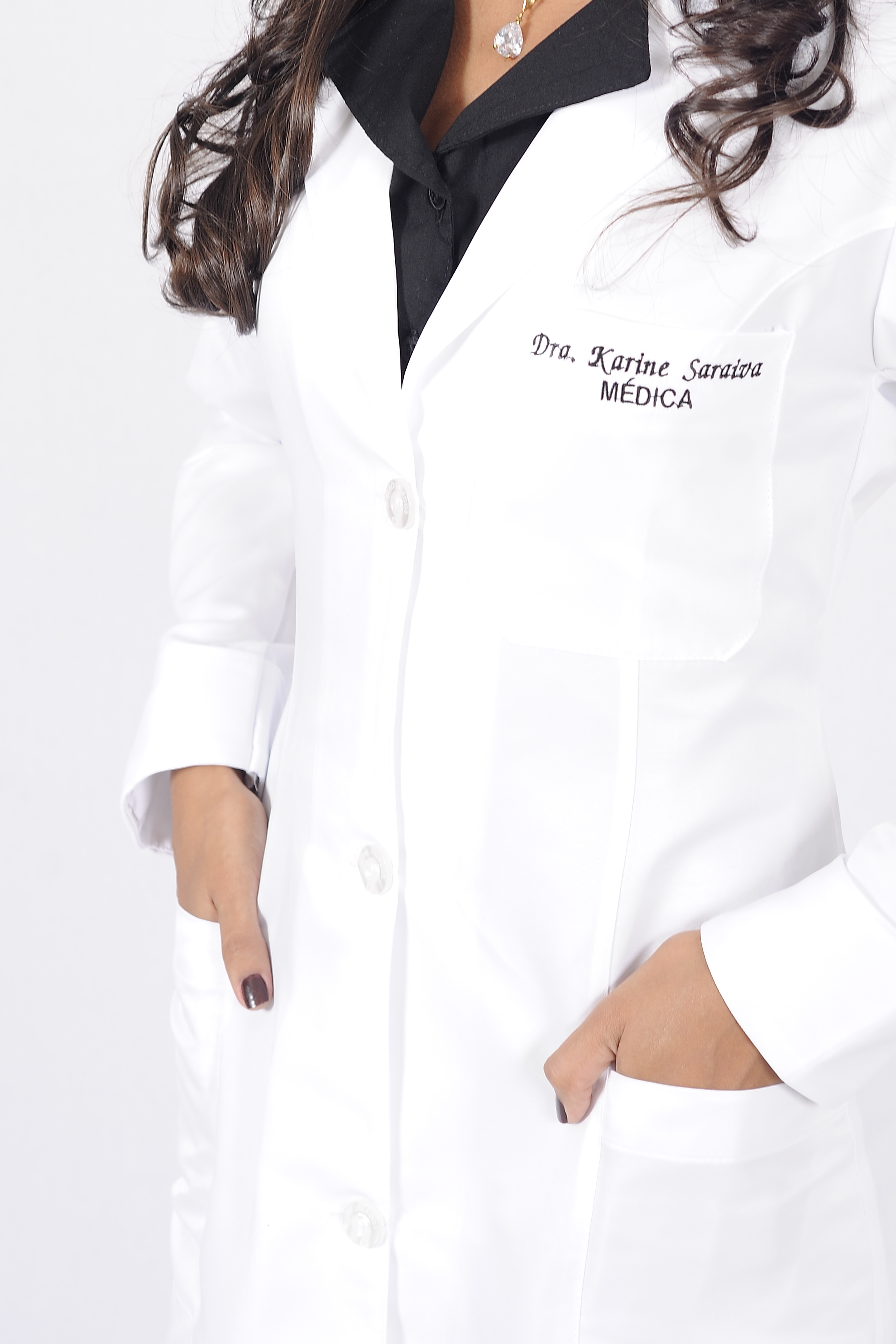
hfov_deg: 14.6
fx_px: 3472
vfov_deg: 21.5
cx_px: 747
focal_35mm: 93
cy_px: 164
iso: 200
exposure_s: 1/200
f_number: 5.6
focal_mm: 50
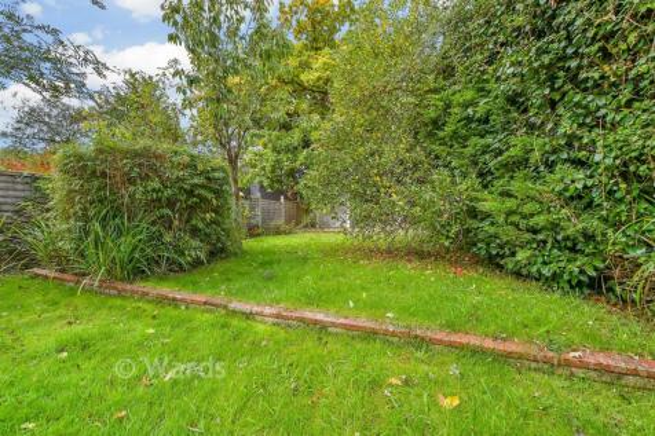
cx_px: 328
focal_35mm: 25
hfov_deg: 71.5
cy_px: 218
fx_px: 455
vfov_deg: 51.3
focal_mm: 17
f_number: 8
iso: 160
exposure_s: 1/60
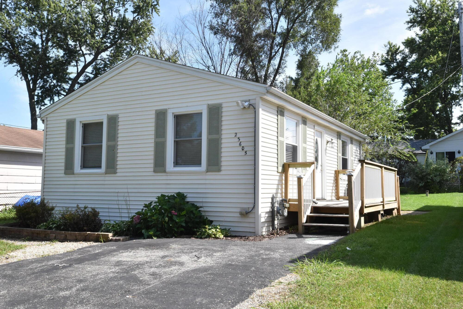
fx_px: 424
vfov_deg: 40.0
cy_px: 154
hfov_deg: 57.2
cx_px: 232
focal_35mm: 33
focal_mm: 22
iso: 800
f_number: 11
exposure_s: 1/500
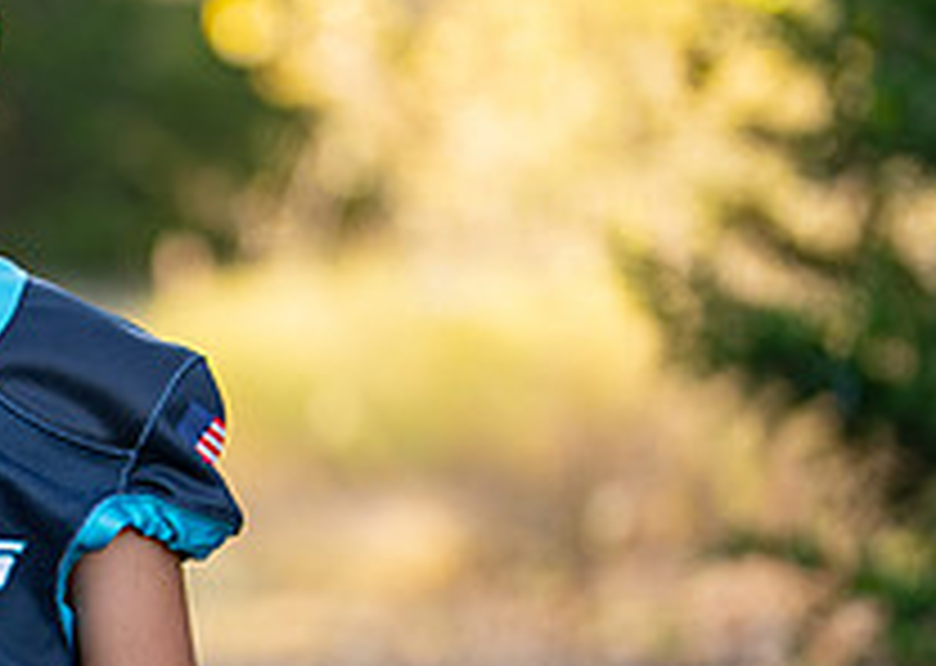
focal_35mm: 161
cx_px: -123
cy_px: 495
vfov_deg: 8.9
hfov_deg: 12.3
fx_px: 4274
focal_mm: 50
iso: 100
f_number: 1.2
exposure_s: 1/800
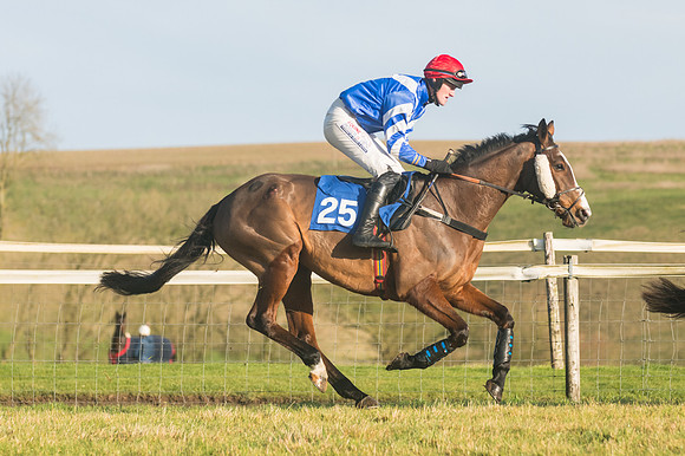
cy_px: 228
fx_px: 4849
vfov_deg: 5.4
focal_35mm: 255
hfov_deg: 8.1
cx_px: 342
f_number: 5
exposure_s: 1/4000
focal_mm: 170
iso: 400
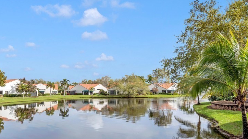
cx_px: 111
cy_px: 70
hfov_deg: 81.0
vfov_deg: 51.5
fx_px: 145
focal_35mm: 22
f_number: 11
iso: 160
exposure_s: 1/500
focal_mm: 14
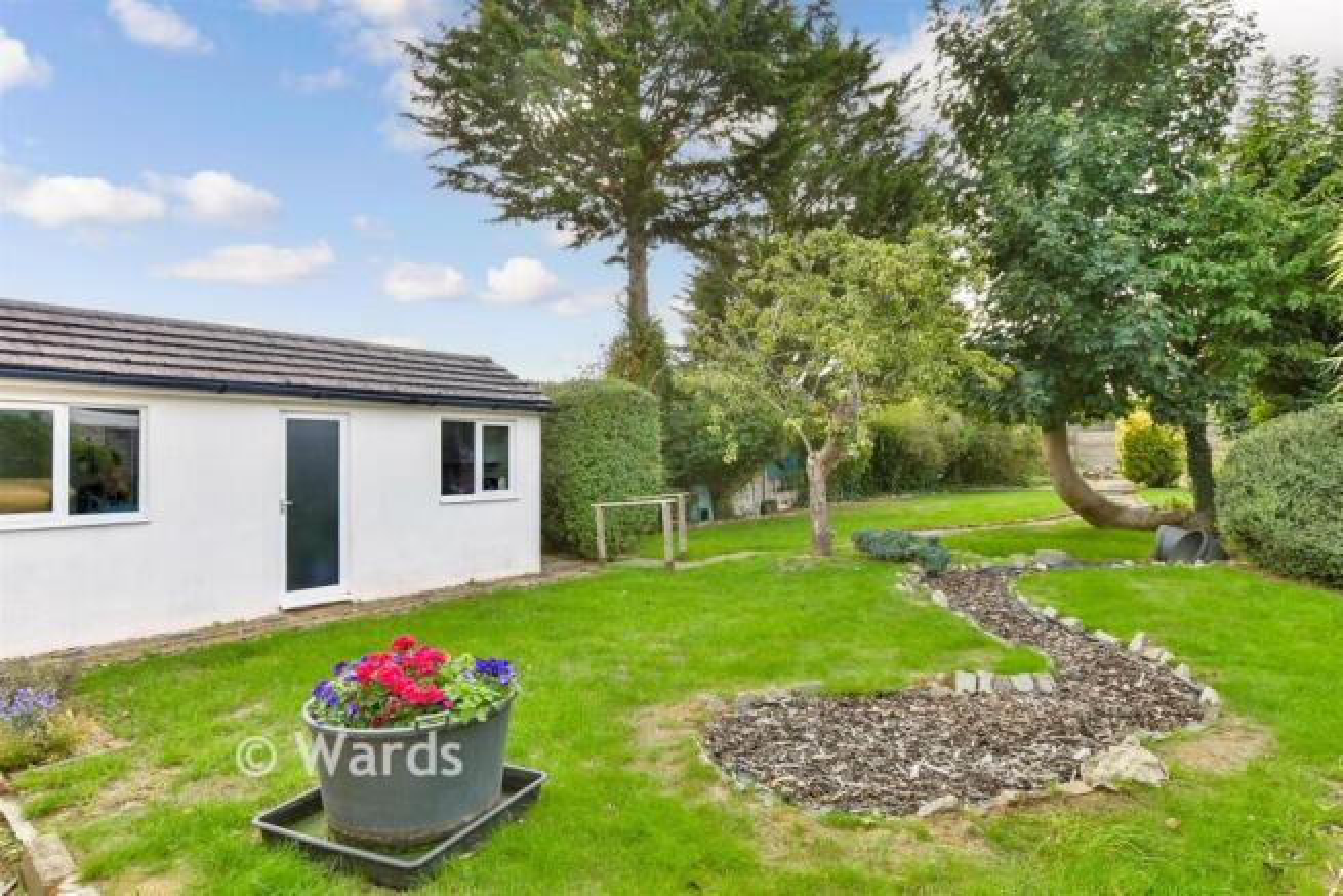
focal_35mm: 15
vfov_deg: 77.4
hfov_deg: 100.4
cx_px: 672
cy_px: 448
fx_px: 560
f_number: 8
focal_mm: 10
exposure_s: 1/60
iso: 200
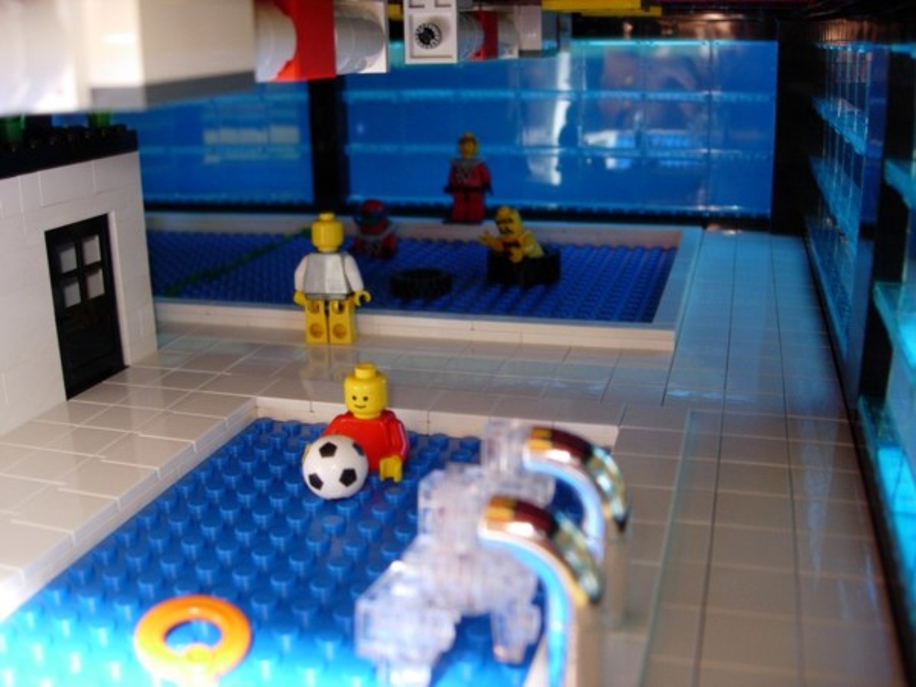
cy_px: 344
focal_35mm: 38
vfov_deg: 37.7
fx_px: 1006
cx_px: 458
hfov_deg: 49.0
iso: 89
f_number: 2.8
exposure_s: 1/1.1
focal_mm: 7.8
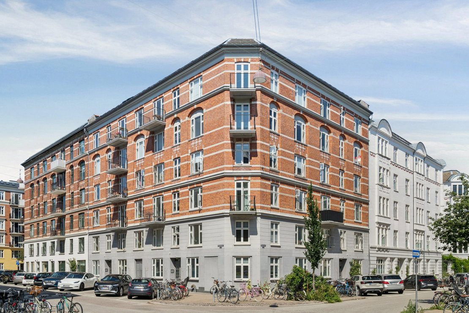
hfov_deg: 67.4
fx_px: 352
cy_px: 156
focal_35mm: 27
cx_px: 234
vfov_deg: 47.9
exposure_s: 1/640
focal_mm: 18
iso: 200
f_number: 8
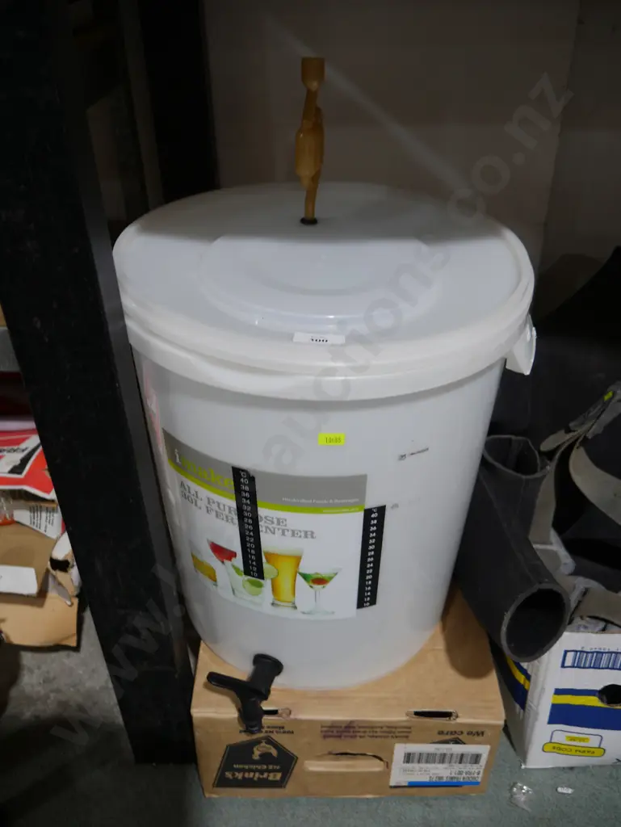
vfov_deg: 59.9
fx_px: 717
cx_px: 310
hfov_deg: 46.8
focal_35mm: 30
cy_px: 414
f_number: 3.6
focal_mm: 15
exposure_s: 1/60
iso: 250
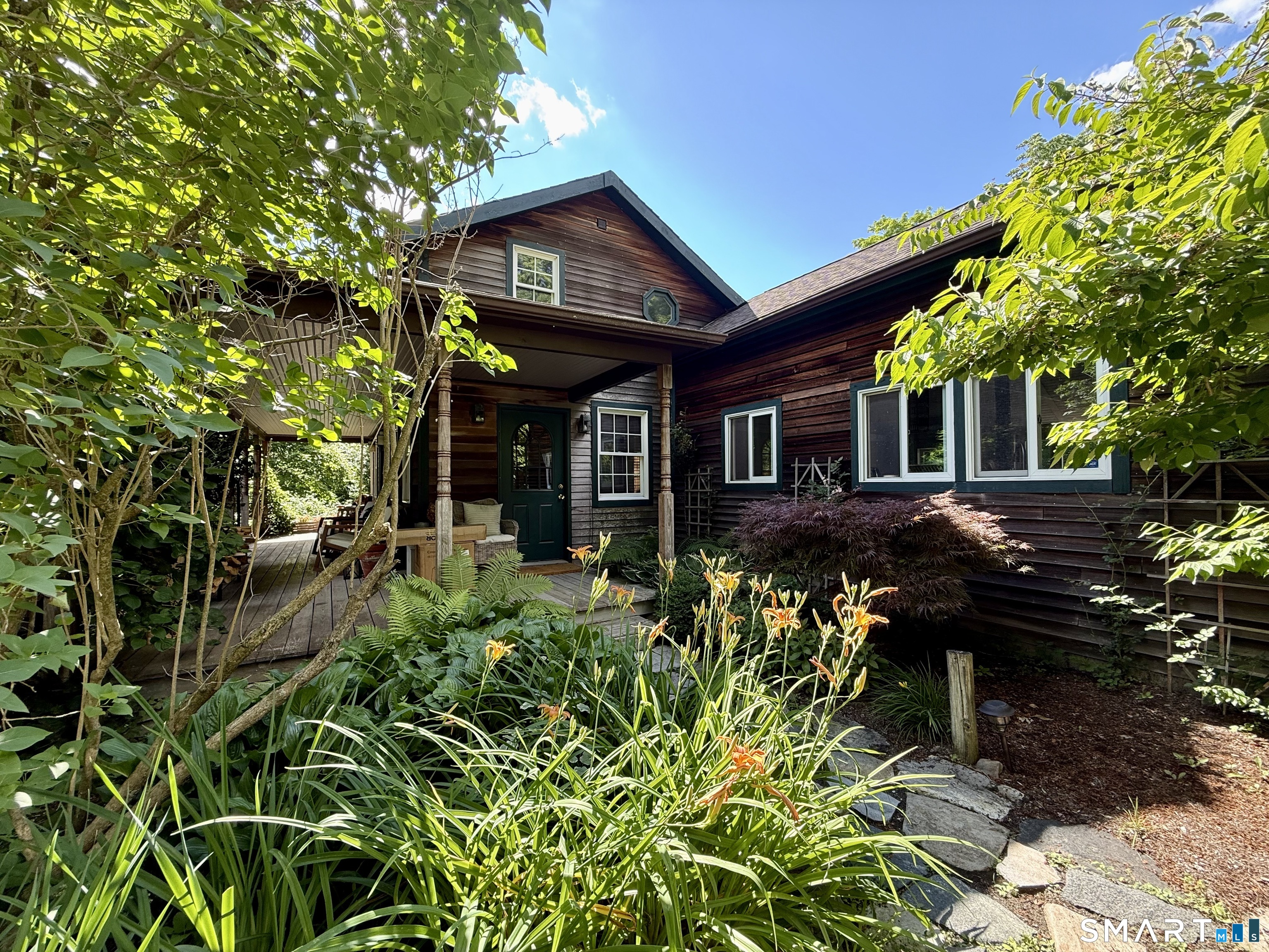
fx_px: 513
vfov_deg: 85.7
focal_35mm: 14
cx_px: 634
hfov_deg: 102.1
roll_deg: +0.4
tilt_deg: +1.7
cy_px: 476
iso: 64
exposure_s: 1/127
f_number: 2.2
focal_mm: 2.22
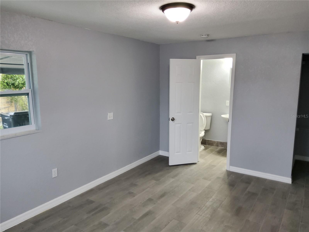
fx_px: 232
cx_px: 154
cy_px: 116
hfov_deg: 67.3
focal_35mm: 26
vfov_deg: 53.1
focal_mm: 3.08
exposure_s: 1/40
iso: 400
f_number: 2
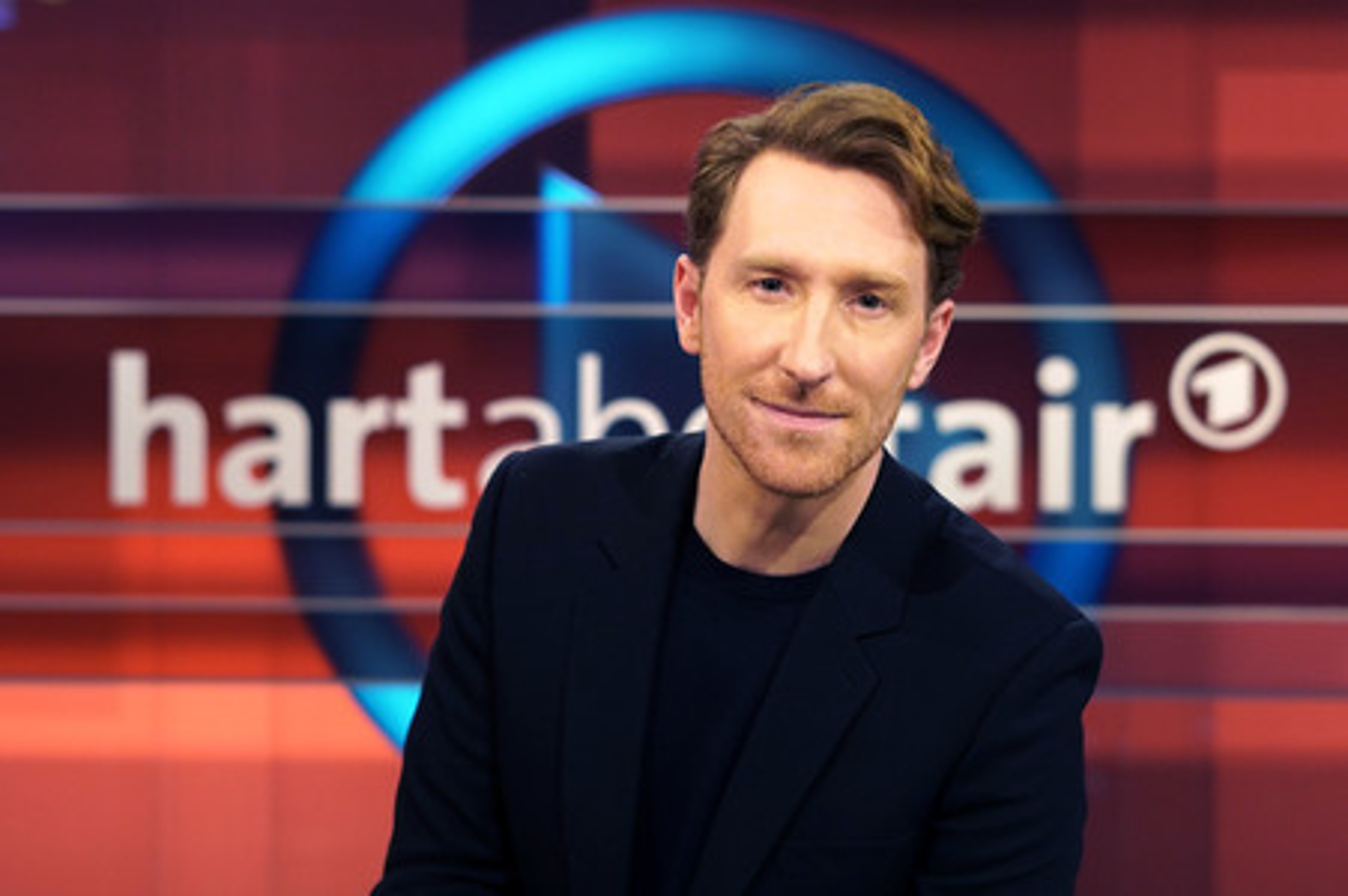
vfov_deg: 18.2
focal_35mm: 75
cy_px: 448
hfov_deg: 27.0
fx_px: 2806
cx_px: 674
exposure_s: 1/200
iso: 1250
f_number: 2.8
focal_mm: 50
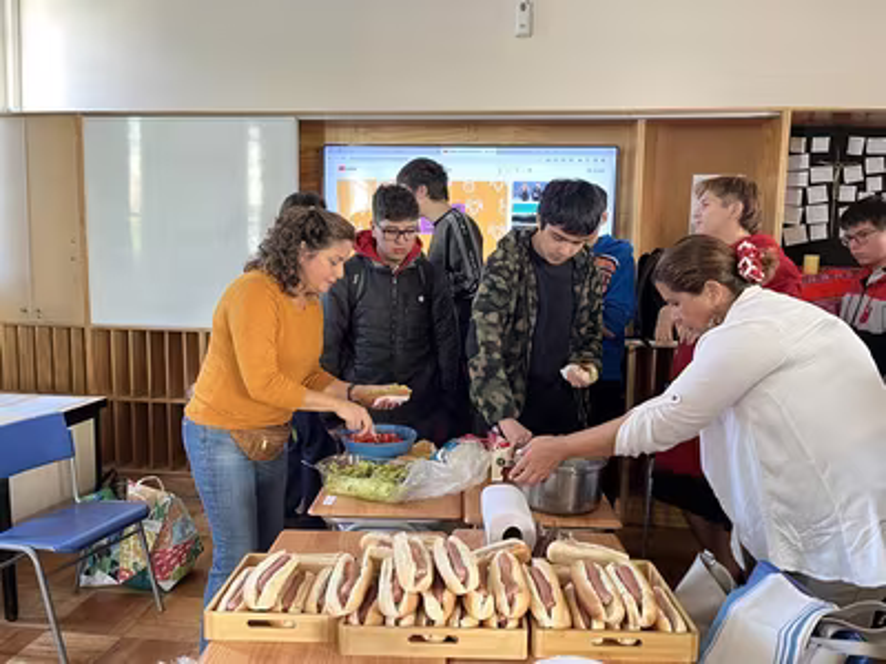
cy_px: 332
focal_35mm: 26
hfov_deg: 67.3
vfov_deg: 53.1
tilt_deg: -6.6
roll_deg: -0.3
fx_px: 665
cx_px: 443
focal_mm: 5.1
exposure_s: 1/60
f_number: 1.6
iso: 160
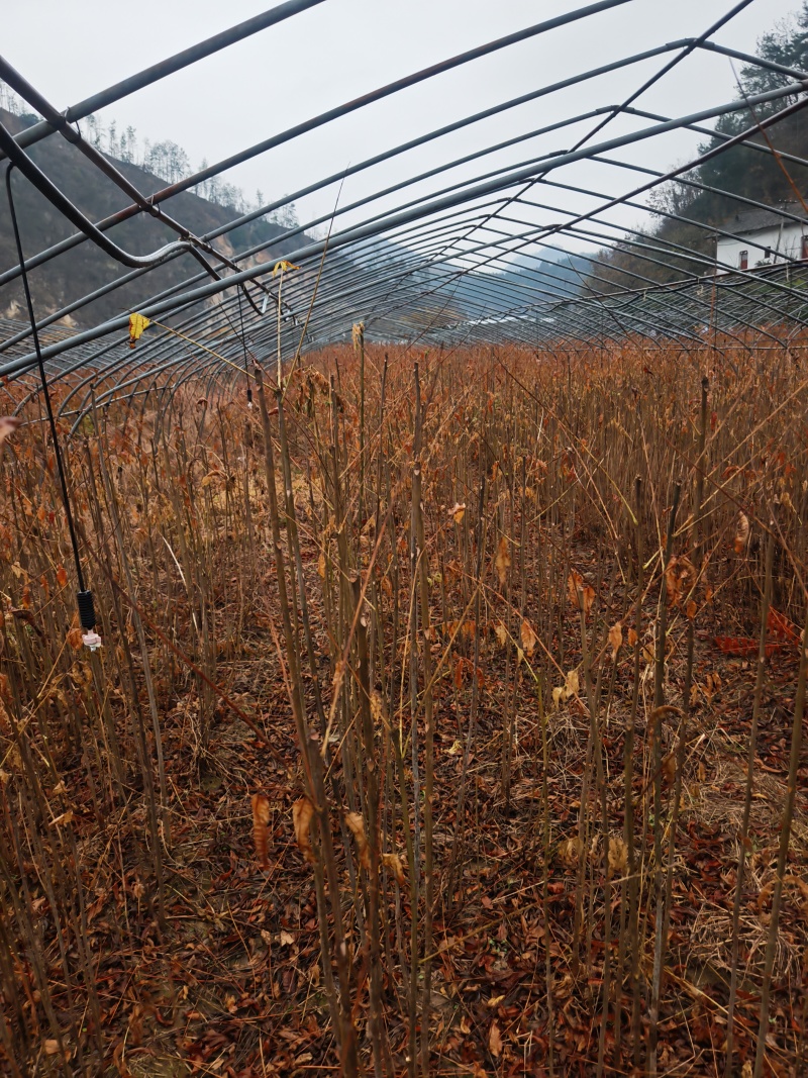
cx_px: 404
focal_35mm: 24
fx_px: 747
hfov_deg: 56.8
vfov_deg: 71.6
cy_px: 539
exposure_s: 1/33
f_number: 1.9
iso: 320
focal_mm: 6.67
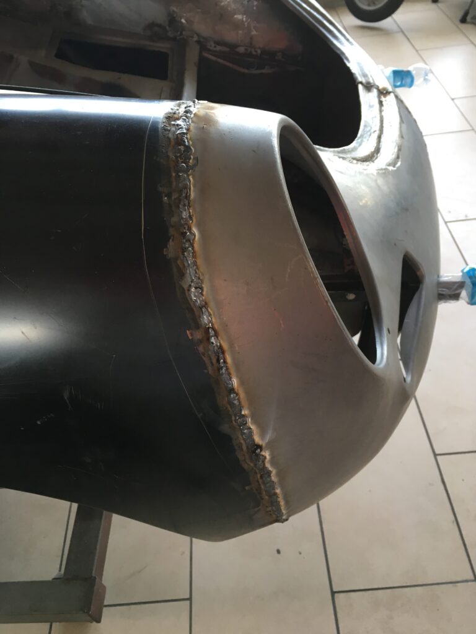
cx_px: 238
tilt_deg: -45.6
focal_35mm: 29
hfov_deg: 48.2
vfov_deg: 61.7
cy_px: 317
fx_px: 532
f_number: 2.2
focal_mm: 4.15
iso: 80
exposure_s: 1/33
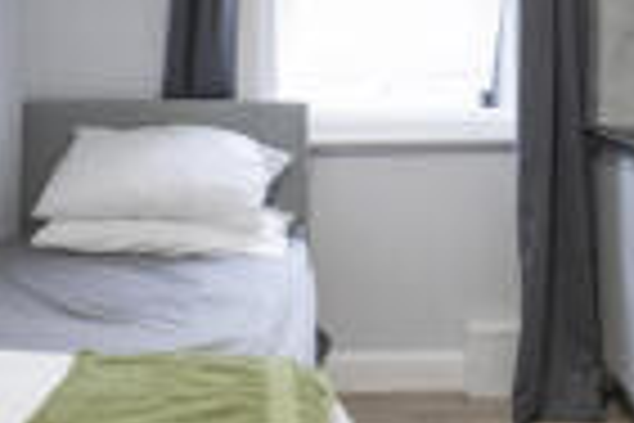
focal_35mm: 54
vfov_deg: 24.5
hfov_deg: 36.7
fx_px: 951
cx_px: 382
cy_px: 61
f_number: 16
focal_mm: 16
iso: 4000
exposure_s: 1/60
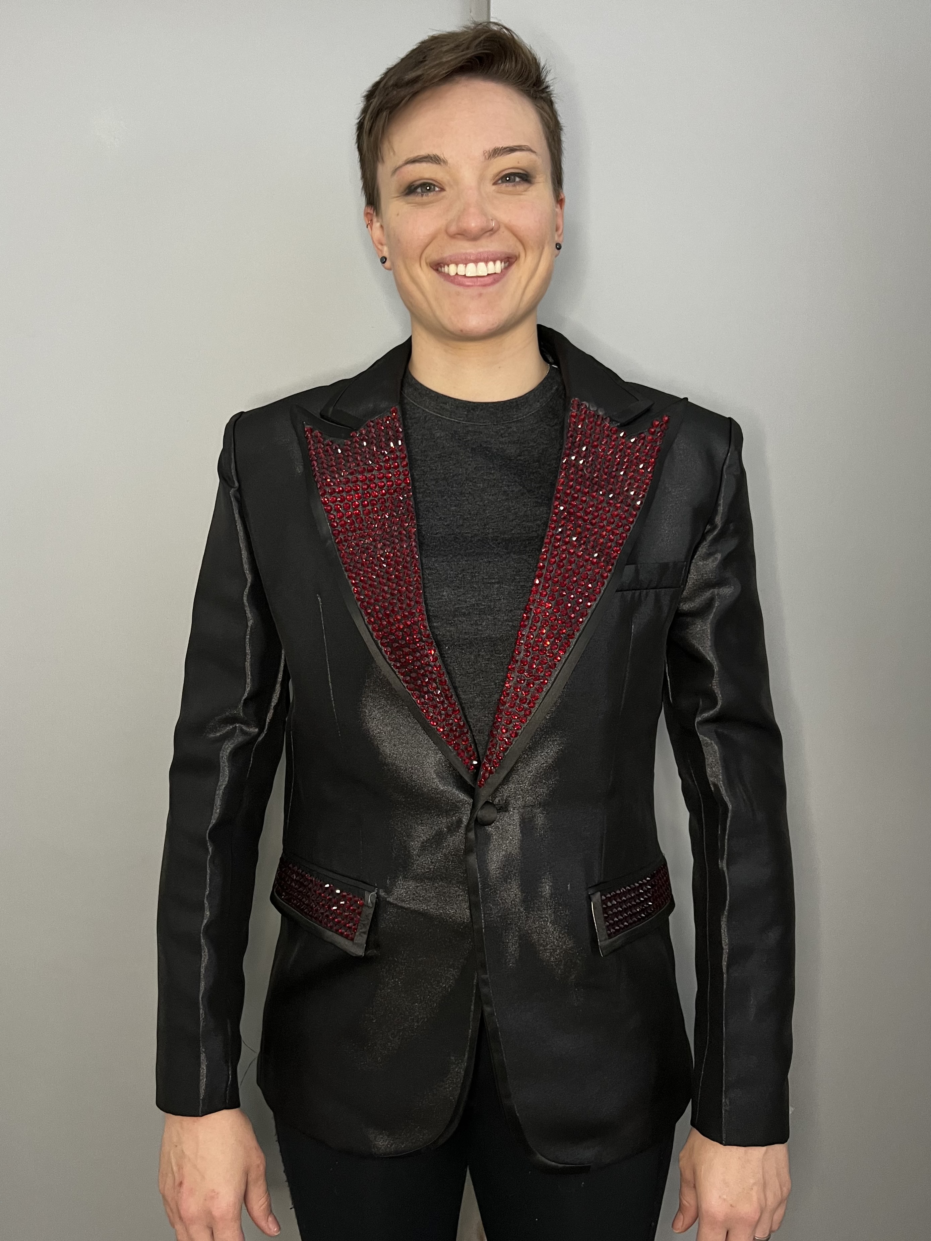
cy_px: 620
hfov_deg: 53.1
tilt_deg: -5.3
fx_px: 932
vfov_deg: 67.3
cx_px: 466
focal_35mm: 26
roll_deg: +0.0
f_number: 1.5
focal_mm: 5.7
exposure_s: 1/60
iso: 250
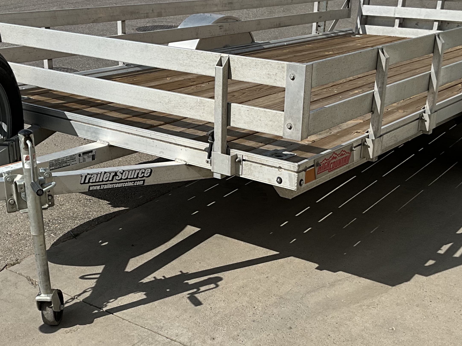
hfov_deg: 35.5
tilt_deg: -26.7
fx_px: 721
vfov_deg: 26.8
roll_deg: +0.2
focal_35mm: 54
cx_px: 222
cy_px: 243
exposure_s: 1/3322
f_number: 1.8
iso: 25
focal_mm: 3
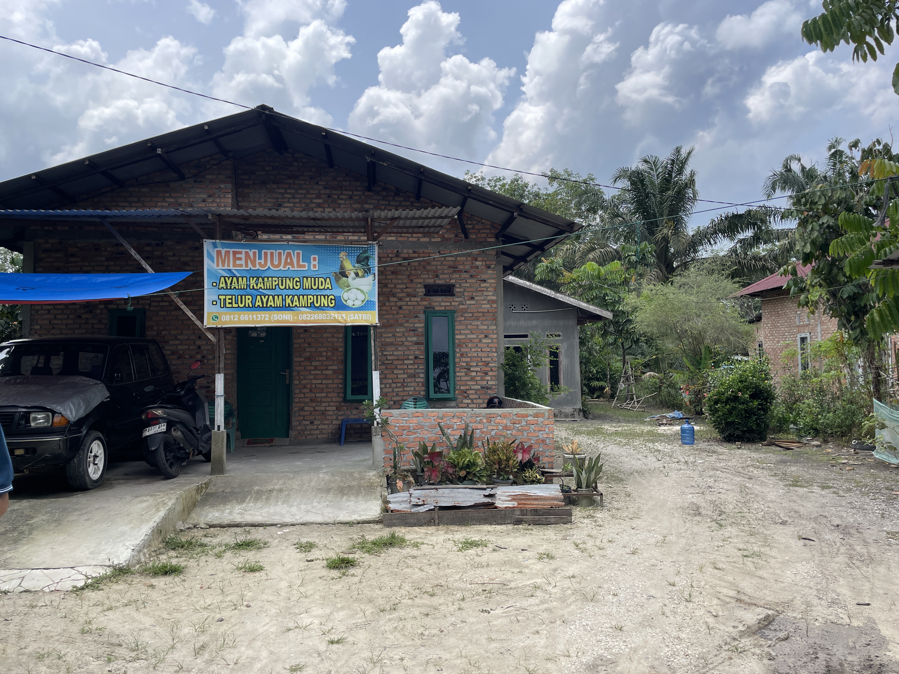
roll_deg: +1.4
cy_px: 337
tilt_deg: +1.7
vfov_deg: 53.1
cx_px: 450
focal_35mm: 26
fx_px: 675
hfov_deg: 67.3
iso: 32
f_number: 1.6
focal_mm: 4.2
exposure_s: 1/2451
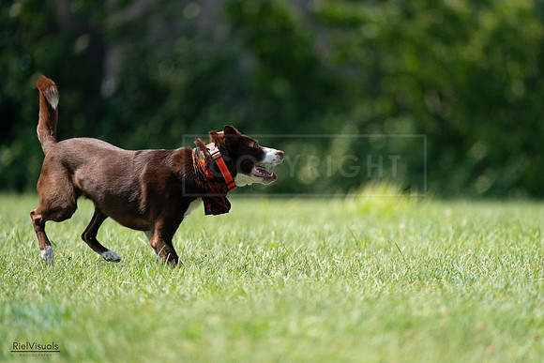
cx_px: 272
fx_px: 8706
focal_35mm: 576
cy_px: 182
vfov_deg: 2.4
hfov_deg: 3.6
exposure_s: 1/4000
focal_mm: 576
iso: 1600
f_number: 6.3
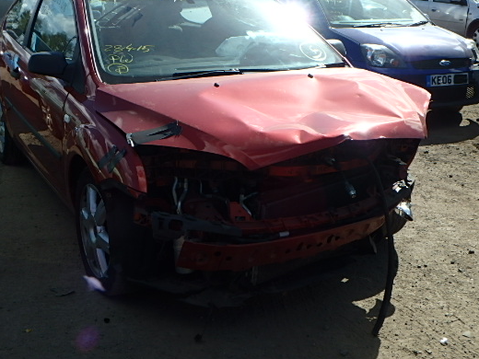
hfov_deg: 39.6
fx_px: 664
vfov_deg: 30.2
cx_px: 204
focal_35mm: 48
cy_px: 156
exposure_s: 1/500
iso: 125
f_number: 5.1
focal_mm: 6.9
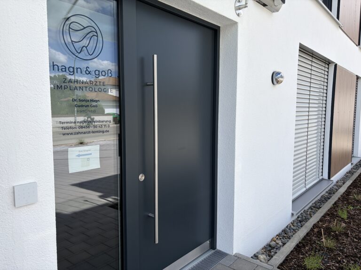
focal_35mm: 26
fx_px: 271
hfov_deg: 67.3
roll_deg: +0.0
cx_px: 180
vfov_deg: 53.1
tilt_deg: -5.4
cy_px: 135
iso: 50
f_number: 1.6
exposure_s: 1/2451
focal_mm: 5.96
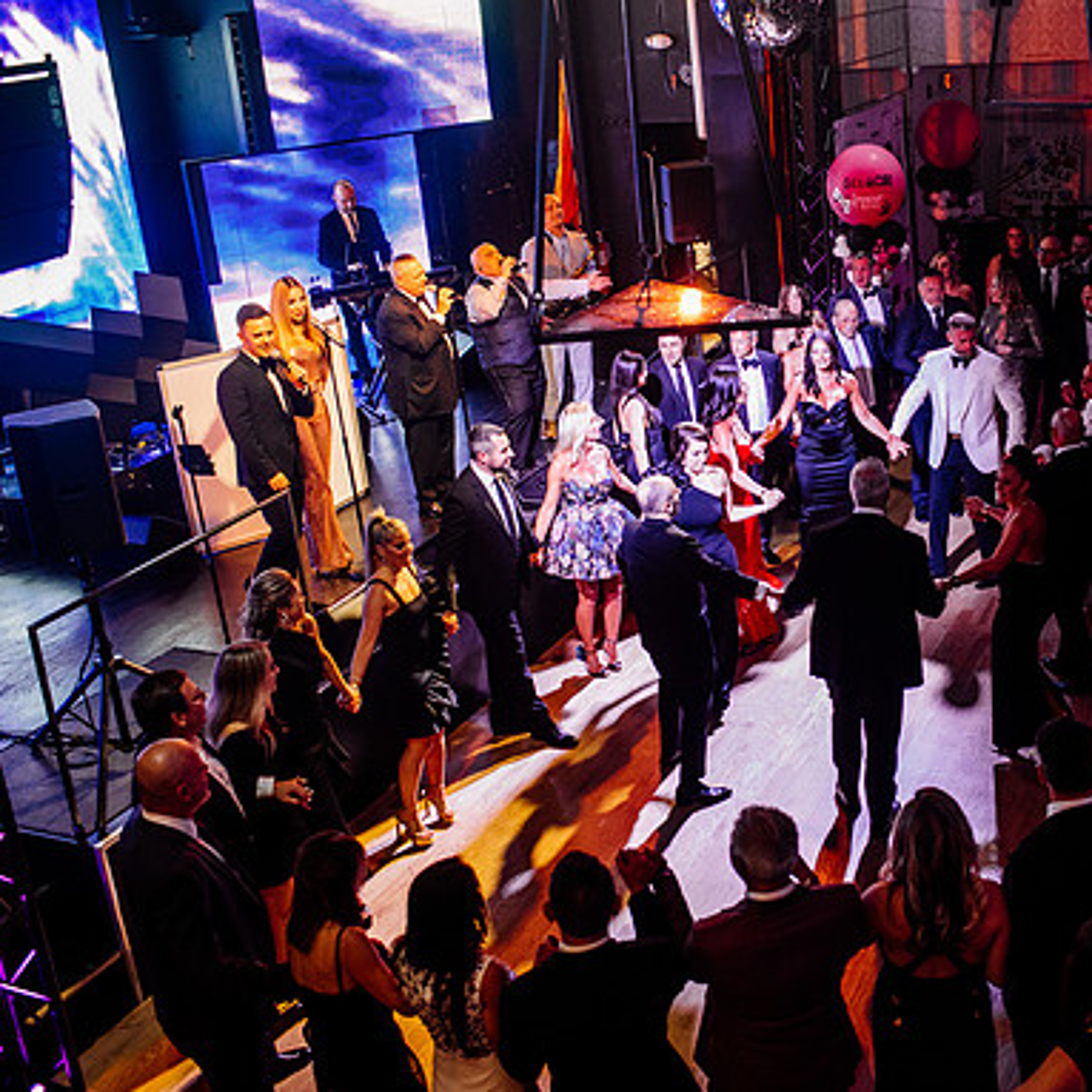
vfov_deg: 37.6
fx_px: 1606
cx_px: 744
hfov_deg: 37.1
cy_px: 543
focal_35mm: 45
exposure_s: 1/200
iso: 2000
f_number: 3.2
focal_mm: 35
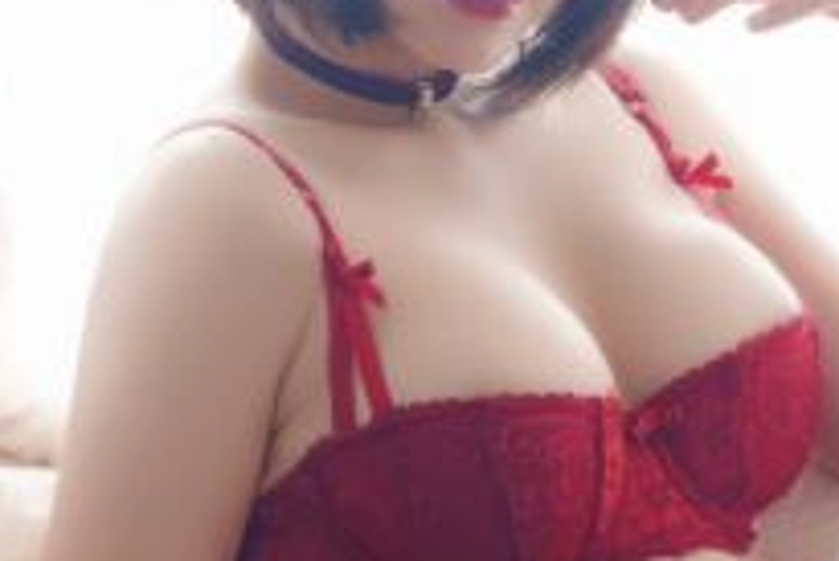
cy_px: 688
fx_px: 5014
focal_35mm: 215
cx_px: 499
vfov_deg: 6.4
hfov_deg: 9.6
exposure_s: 1/100
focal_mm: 40
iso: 160
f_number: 2
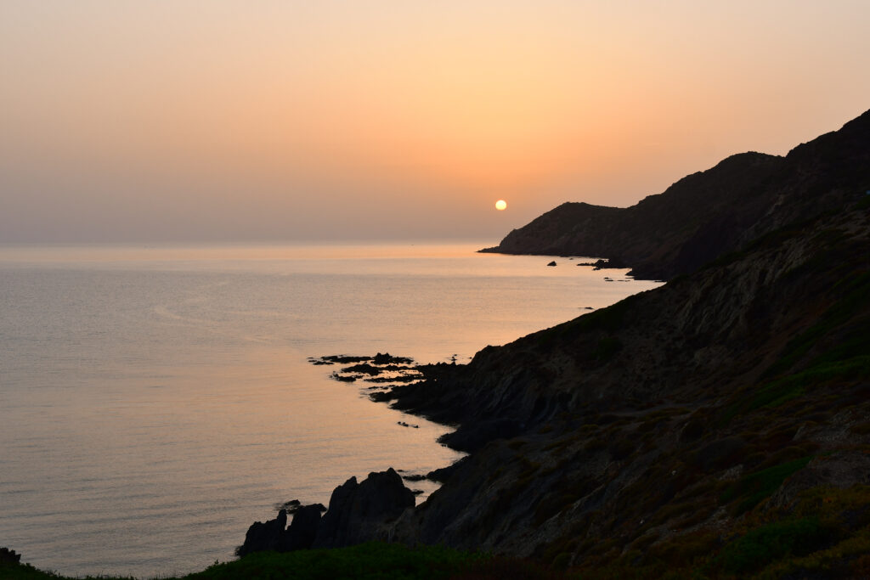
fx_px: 1088
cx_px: 435
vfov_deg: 29.9
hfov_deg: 43.6
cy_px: 290
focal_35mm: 45
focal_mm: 30
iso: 200
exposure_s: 1/160
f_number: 6.3
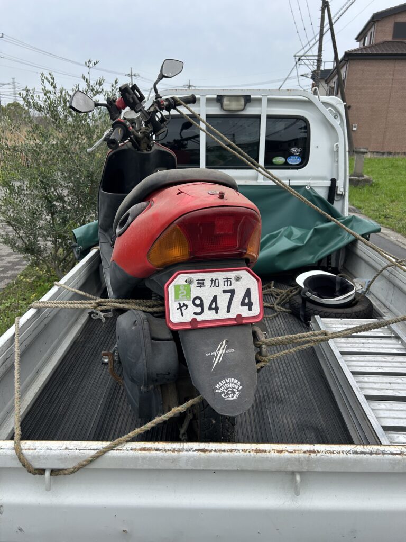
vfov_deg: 67.3
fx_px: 407
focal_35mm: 26
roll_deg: -1.5
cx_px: 203
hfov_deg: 53.1
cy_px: 271
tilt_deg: -18.1
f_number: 1.5
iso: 50
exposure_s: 1/1252
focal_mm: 5.7
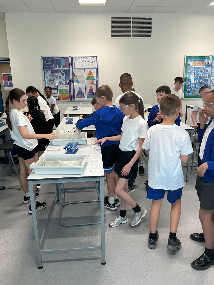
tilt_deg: -16.2
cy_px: 142
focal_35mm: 29
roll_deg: +1.4
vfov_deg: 61.7
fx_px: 239
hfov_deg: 48.2
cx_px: 107
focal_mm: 3
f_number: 1.8
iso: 40
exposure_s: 1/60
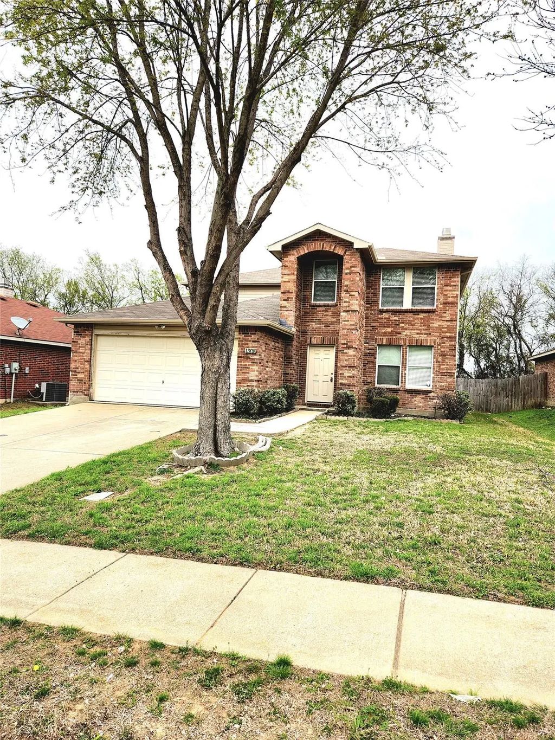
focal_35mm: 23
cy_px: 370
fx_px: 492
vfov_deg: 73.9
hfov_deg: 58.9
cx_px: 278
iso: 20
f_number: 1.8
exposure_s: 1/714
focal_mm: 5.4
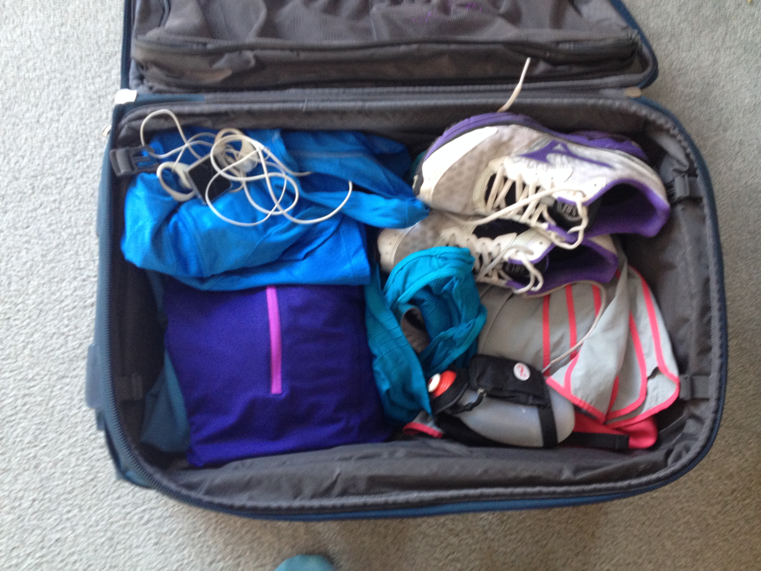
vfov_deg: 40.7
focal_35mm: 35
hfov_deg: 52.6
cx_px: 380
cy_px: 286
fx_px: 769
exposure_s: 1/20
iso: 160
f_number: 2.4
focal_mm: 4.28
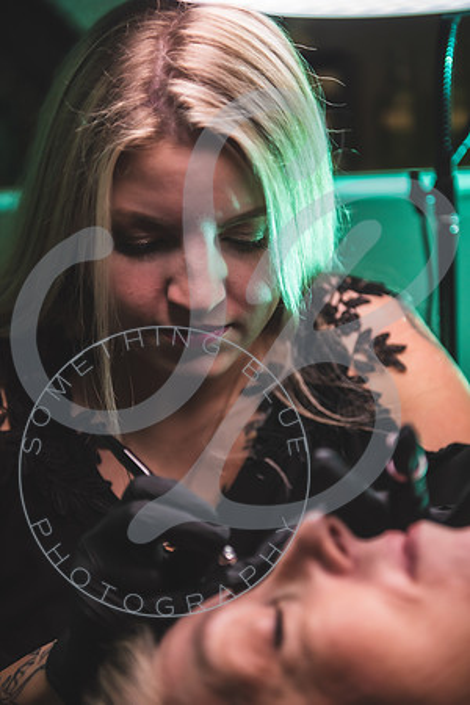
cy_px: 352
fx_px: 1292
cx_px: 235
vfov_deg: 30.5
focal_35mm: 66
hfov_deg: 20.6
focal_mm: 66
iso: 500
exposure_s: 1/200
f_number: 2.8
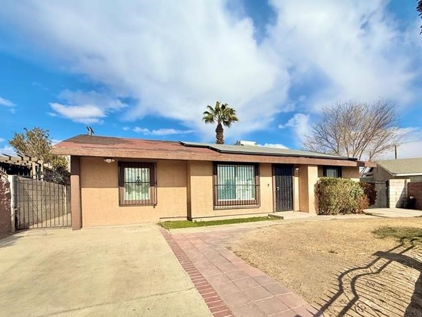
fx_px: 220
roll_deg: +1.6
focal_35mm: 18
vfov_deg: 70.7
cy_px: 193
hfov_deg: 87.7
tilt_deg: +0.5
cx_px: 222
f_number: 2.2
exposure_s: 1/4149
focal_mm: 2.22
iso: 50
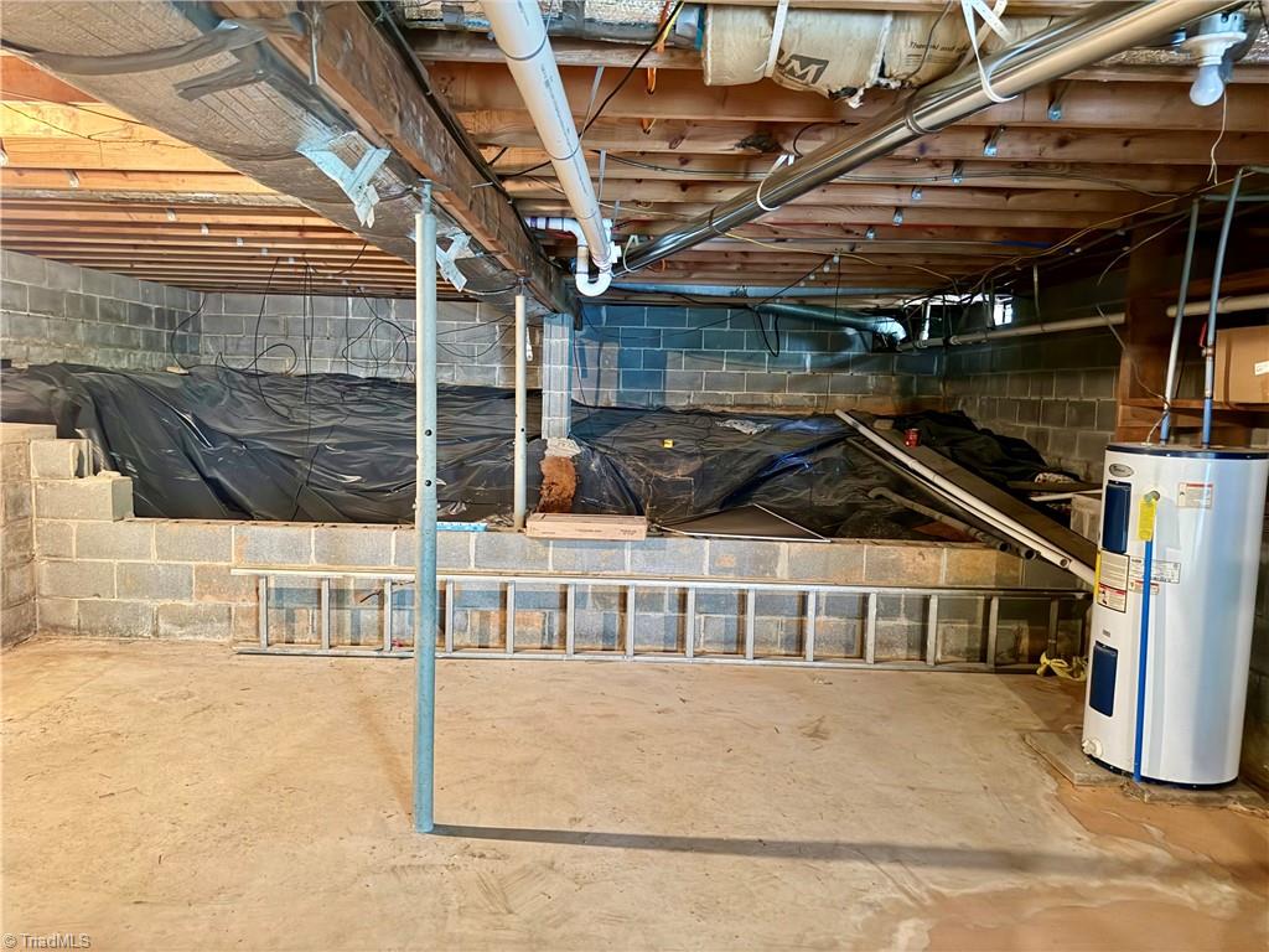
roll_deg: -0.9
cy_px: 476
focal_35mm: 24
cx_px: 634
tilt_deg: -4.7
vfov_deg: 56.8
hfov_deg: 71.6
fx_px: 880
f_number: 1.78
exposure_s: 1/17
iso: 1600
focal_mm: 6.76
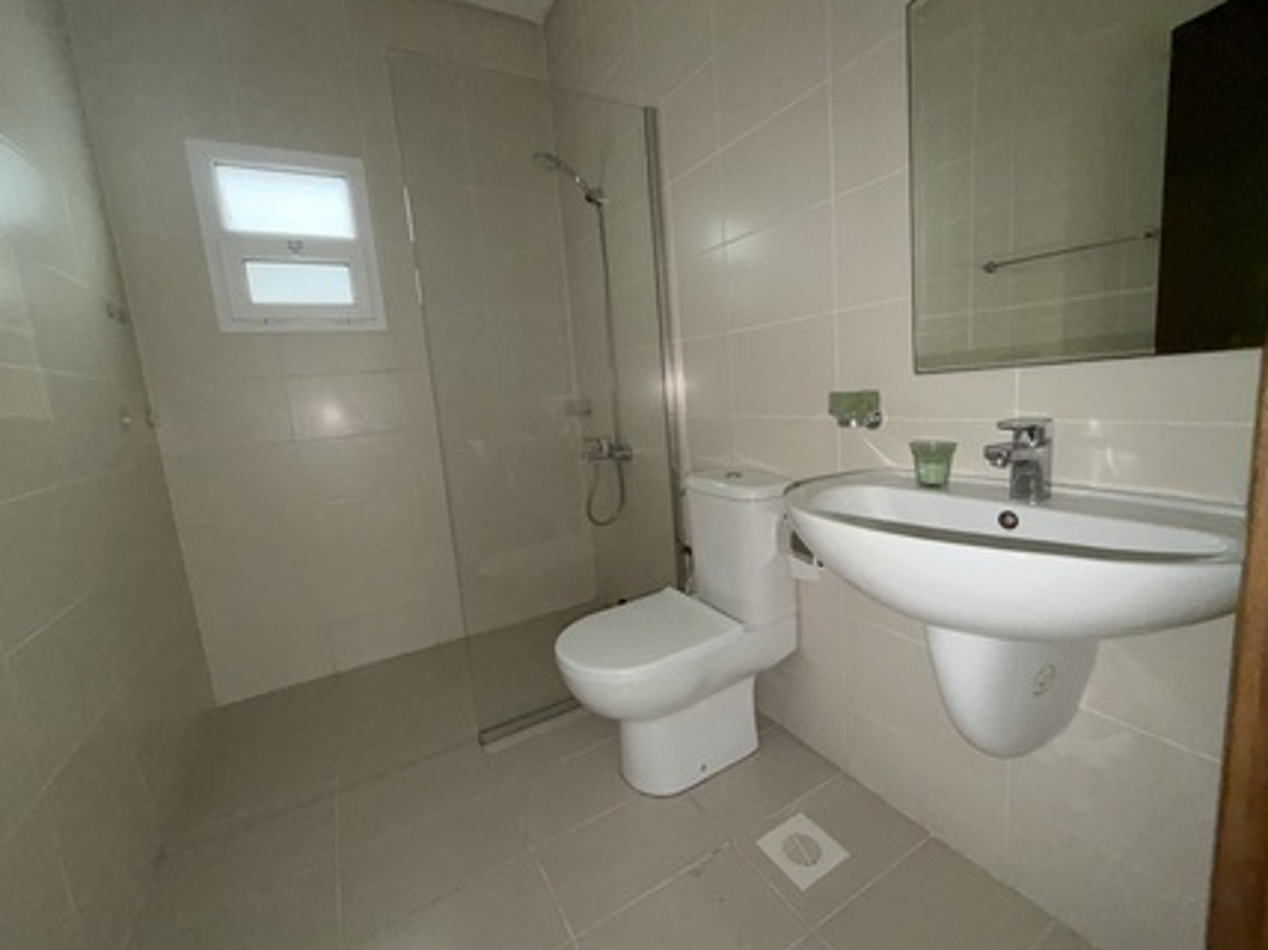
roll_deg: +4.3
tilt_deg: -8.6
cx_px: 658
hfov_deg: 98.1
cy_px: 468
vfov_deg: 81.7
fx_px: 549
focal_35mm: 15
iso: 160
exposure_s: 1/60
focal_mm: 2.22
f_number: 2.2
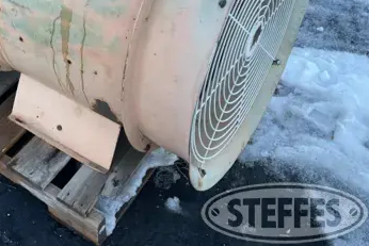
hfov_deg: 37.4
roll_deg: -0.1
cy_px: 0
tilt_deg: -22.2
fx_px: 513
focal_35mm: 50
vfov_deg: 25.7
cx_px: 49
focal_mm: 5.1
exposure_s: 1/121
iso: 40
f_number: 1.6
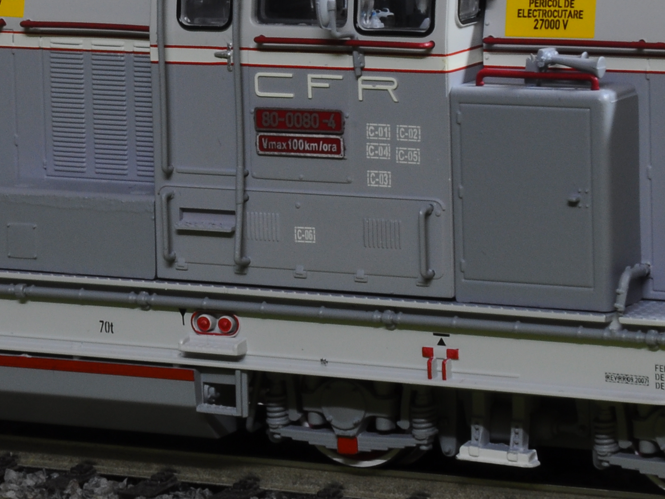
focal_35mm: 231
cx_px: 195
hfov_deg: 8.6
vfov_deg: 6.4
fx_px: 4438
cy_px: 124
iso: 200
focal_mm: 56
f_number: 32
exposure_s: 3
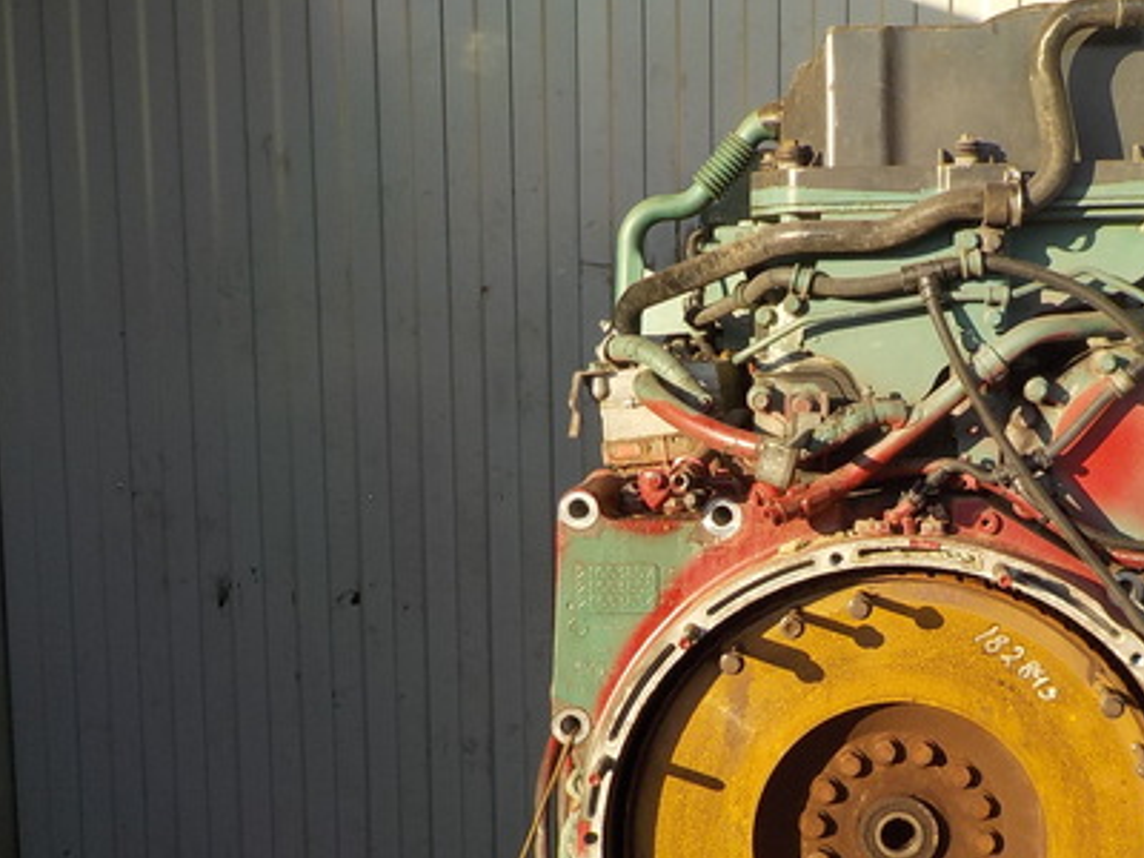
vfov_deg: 30.2
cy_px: 515
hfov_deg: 38.9
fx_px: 1586
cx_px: 812
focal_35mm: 48
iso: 125
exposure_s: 1/400
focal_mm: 4.1
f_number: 3.3
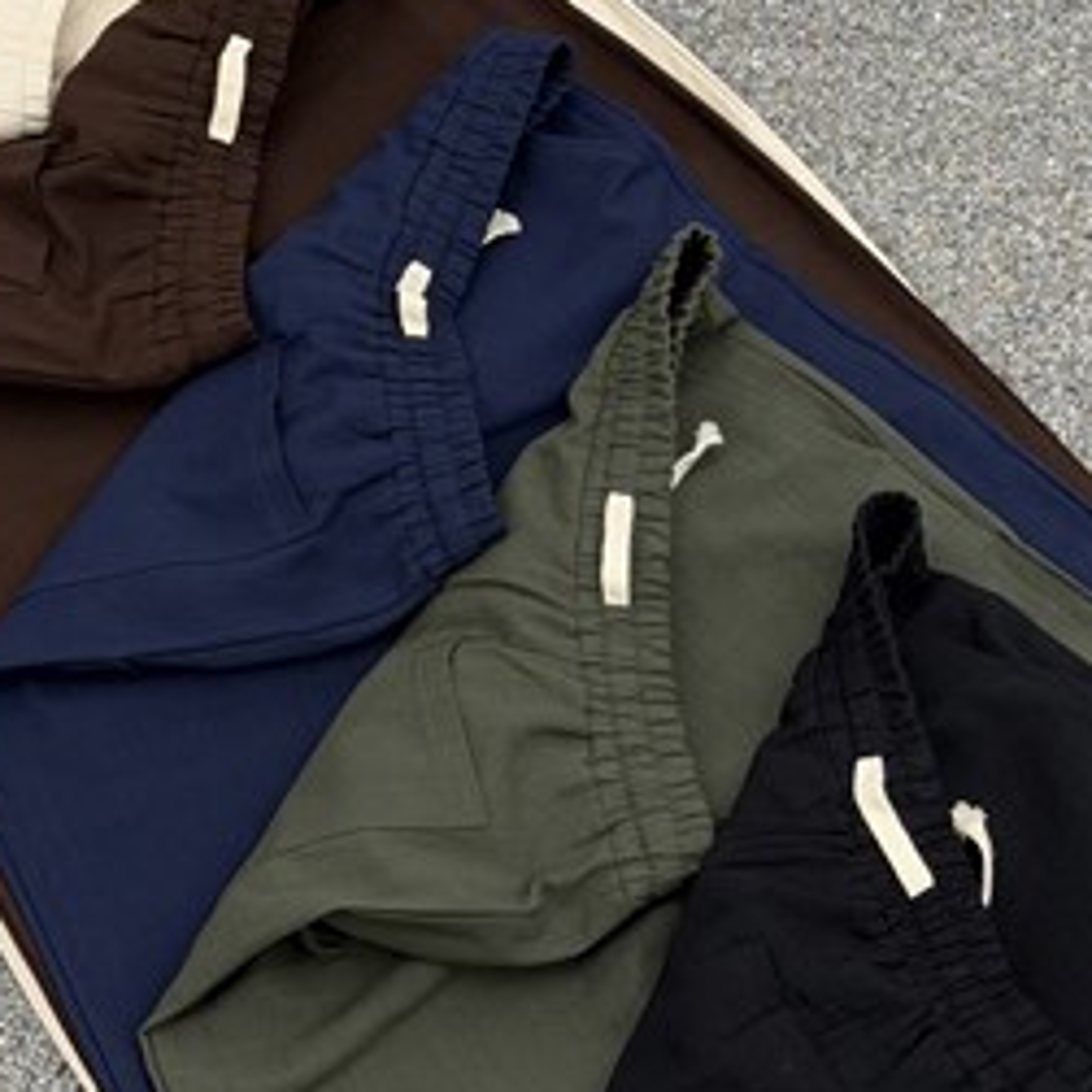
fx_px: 3212
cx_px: 392
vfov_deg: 19.3
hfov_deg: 19.3
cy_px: 594
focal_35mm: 90
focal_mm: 6.76
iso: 80
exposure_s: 1/100
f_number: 1.78
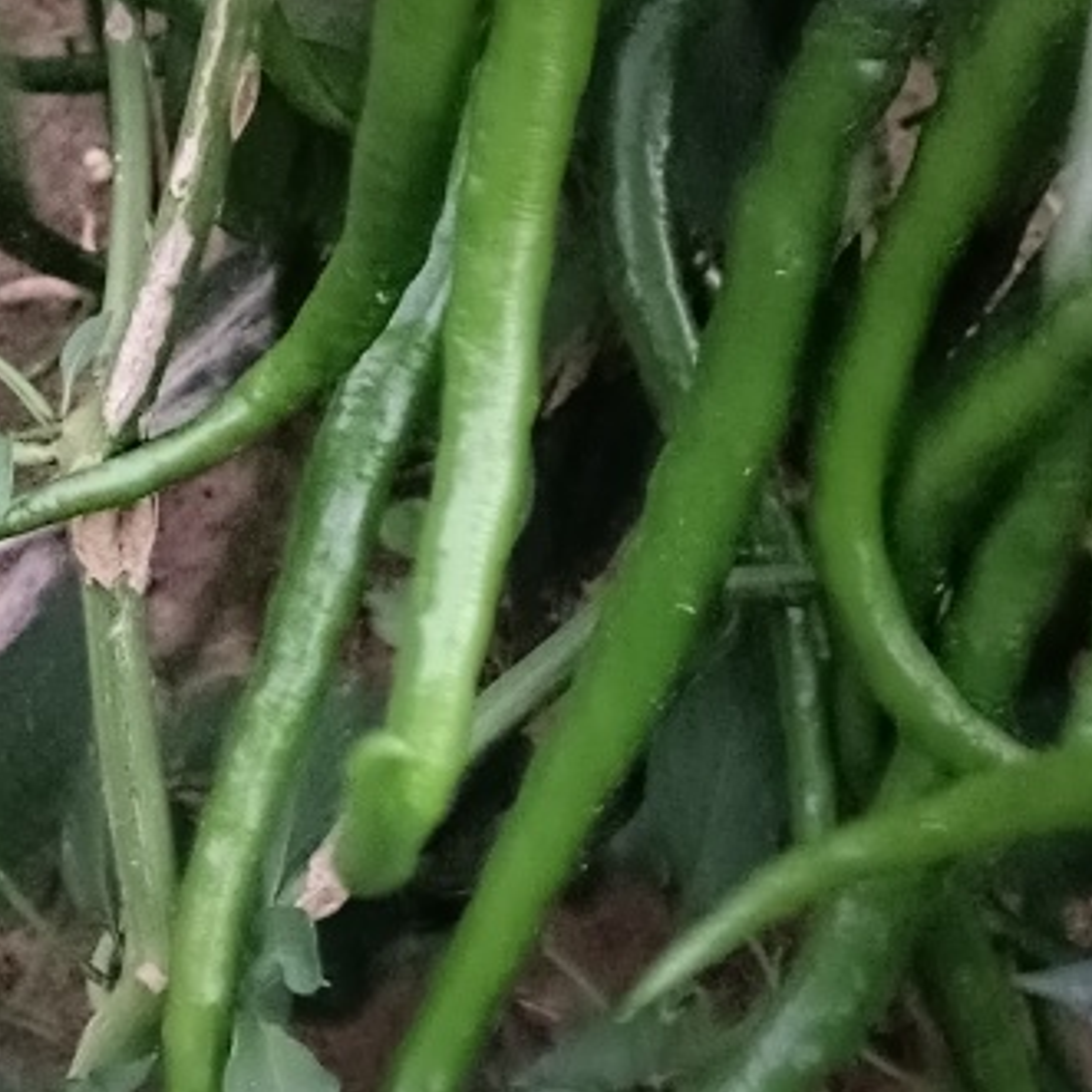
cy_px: 536
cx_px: 445
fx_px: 2641
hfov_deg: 23.3
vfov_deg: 23.4
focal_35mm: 74
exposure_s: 1/14.3
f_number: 1.8
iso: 10300
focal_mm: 4.05
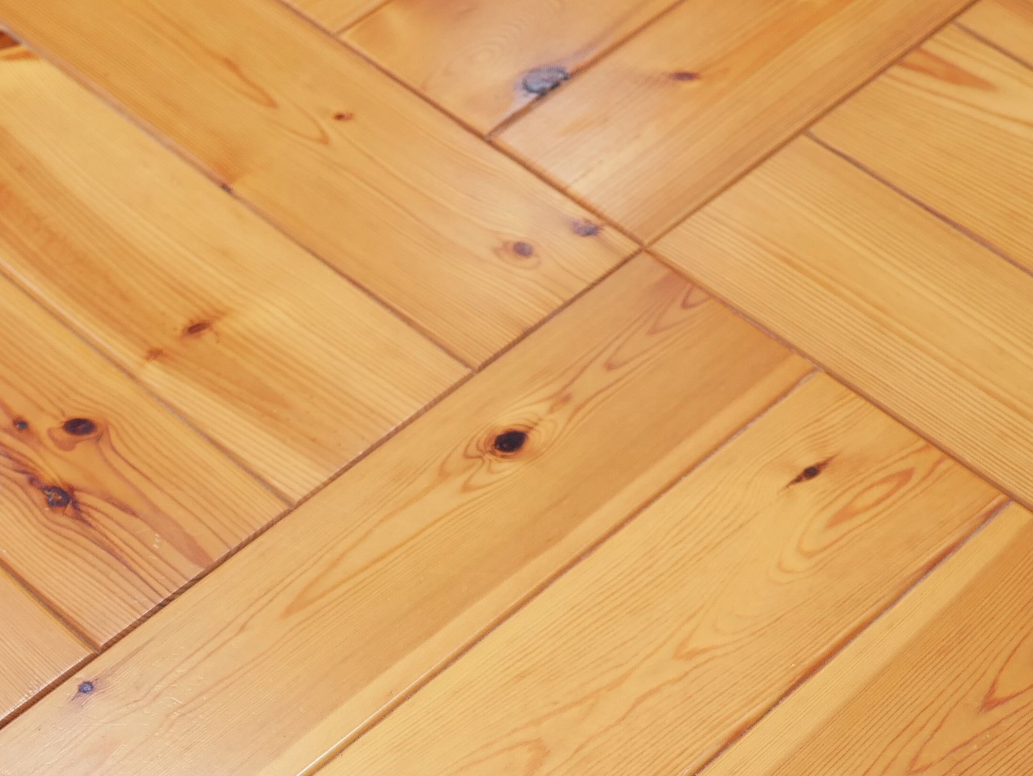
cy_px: 810
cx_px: 441
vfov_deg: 17.1
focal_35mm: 84
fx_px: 2508
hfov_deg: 23.3
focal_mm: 20
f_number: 1.7
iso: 500
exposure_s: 1/60
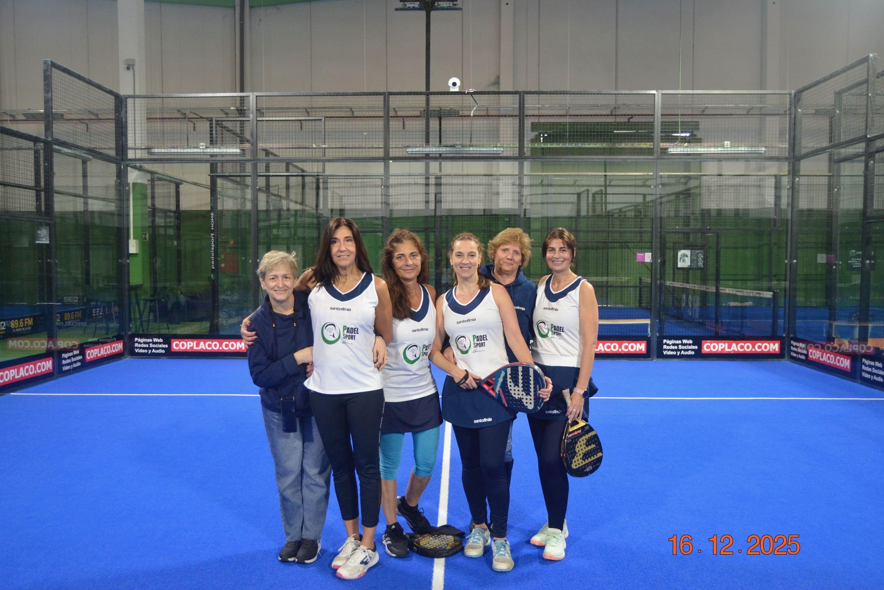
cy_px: 295
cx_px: 442
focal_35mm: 30
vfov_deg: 43.6
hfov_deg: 61.9
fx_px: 737
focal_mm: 20
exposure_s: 1/30
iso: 800
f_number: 3.5
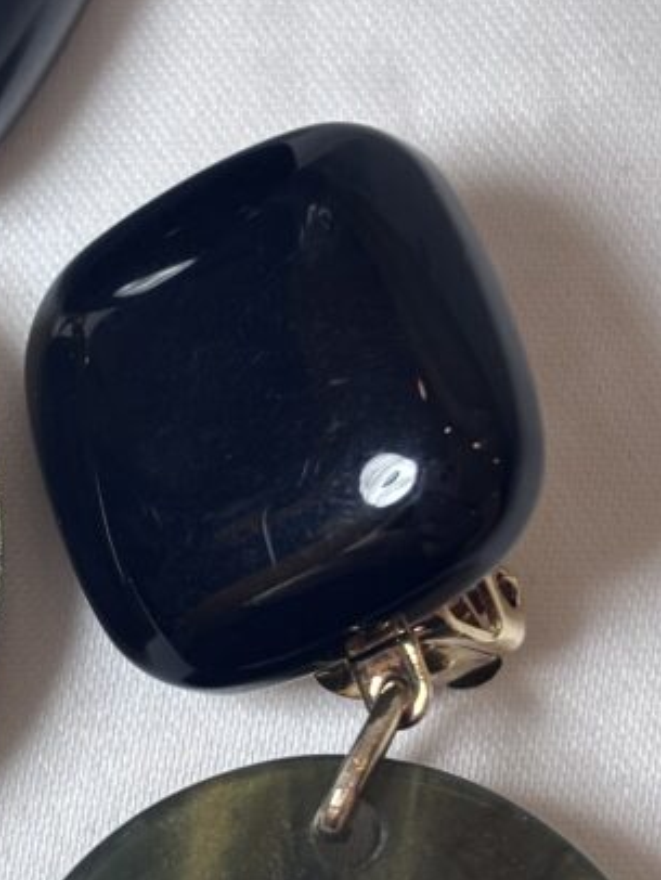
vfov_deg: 15.0
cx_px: 7
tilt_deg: -80.2
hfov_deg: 11.2
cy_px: 577
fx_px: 3332
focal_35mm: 131
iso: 32
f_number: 1.6
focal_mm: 5.96
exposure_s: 1/185
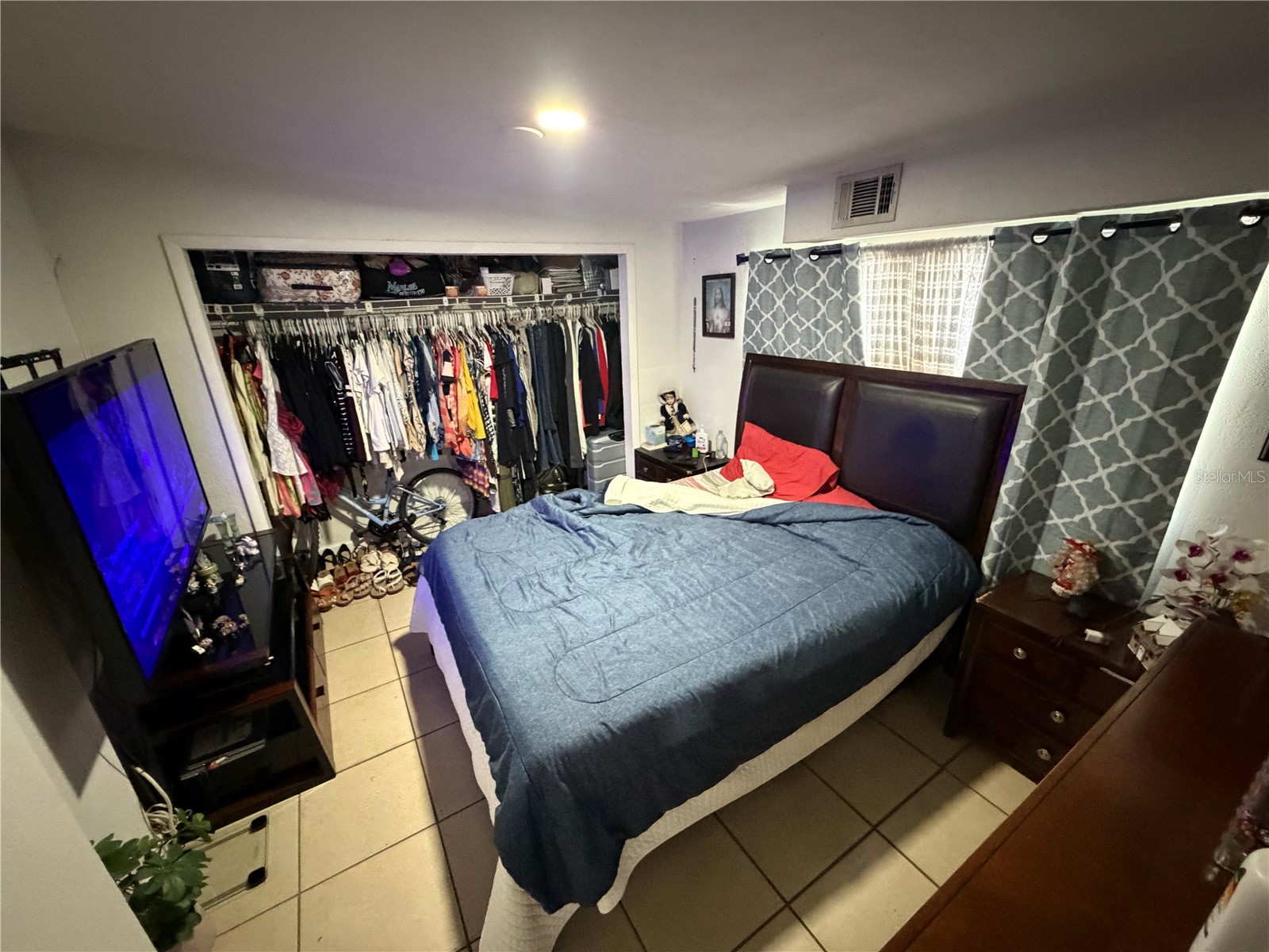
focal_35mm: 14
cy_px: 476
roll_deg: +2.8
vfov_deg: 85.7
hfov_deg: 102.1
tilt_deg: -20.7
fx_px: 513
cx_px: 634
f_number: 2.2
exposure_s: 1/49
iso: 1250
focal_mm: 2.22
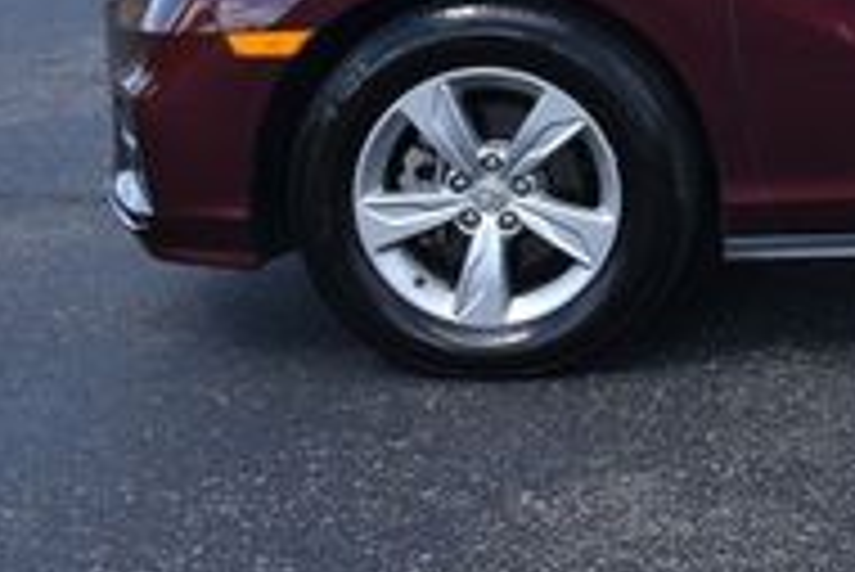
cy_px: -318
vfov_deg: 12.8
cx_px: 1350
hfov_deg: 17.7
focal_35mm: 101
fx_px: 2401
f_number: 8
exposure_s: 1/250
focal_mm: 20
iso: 180
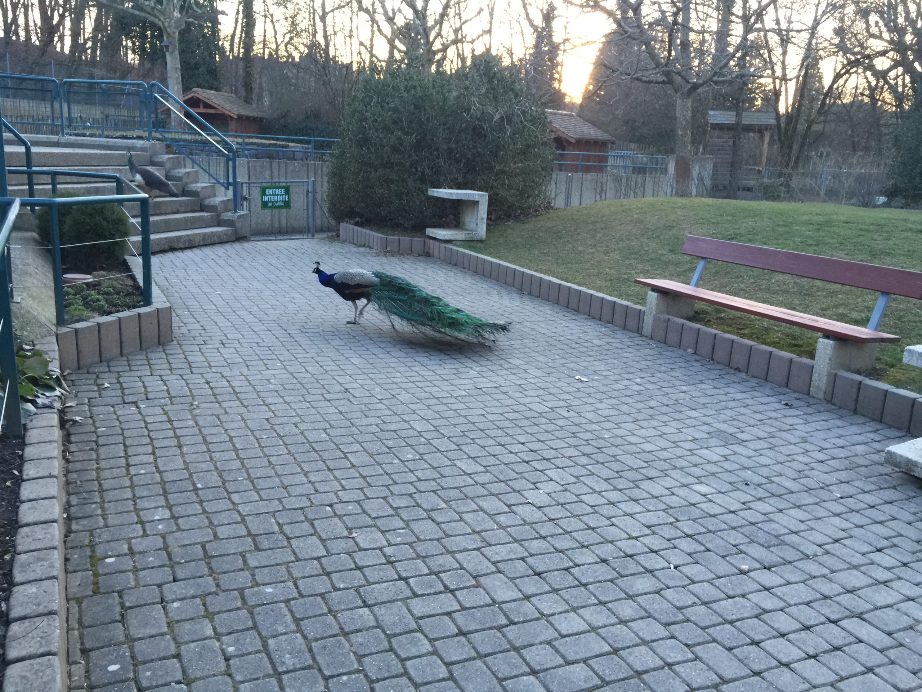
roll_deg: -2.5
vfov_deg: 48.2
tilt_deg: -14.3
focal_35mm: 29
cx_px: 461
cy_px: 346
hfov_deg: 61.7
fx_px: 772
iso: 50
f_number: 2.2
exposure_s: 1/30
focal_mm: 4.15
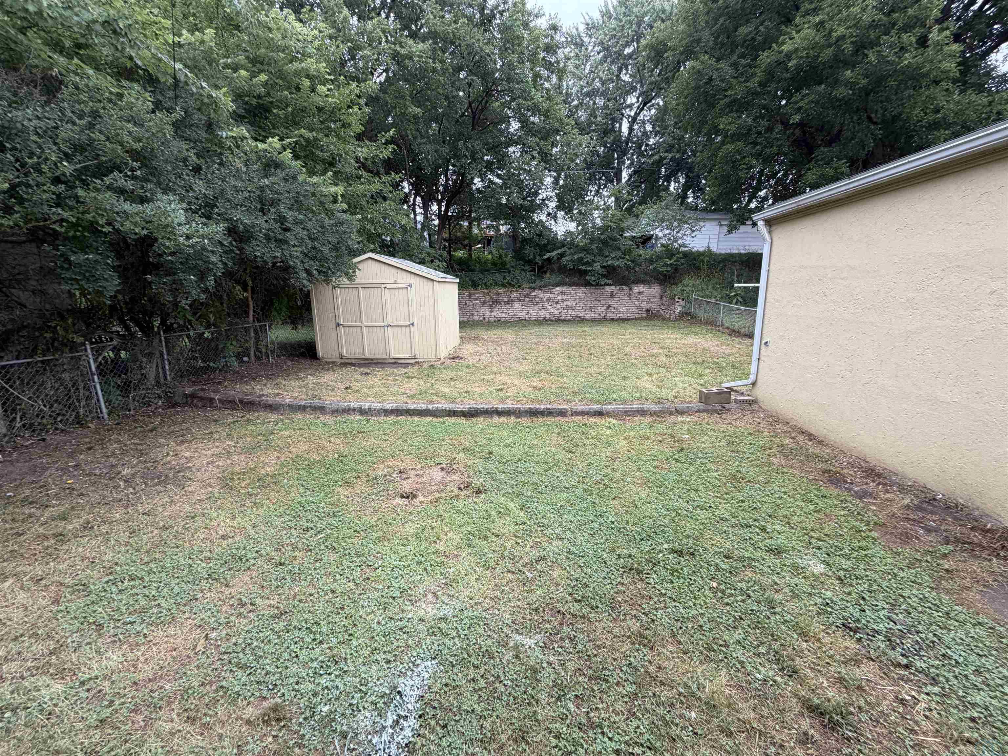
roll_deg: +0.1
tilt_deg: -10.8
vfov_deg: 85.7
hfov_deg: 102.1
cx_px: 504
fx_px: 408
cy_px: 378
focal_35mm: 14
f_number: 2.2
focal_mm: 2.22
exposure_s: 1/121
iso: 125
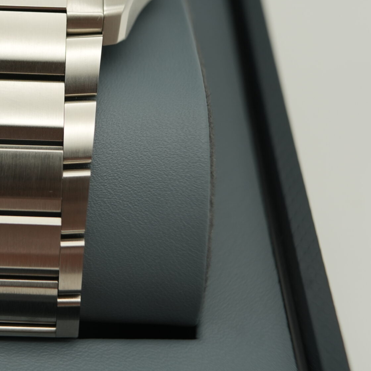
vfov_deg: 25.1
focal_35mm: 68
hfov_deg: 24.4
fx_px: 825
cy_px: 93
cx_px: 16
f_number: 5
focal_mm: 35
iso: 400
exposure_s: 1/250
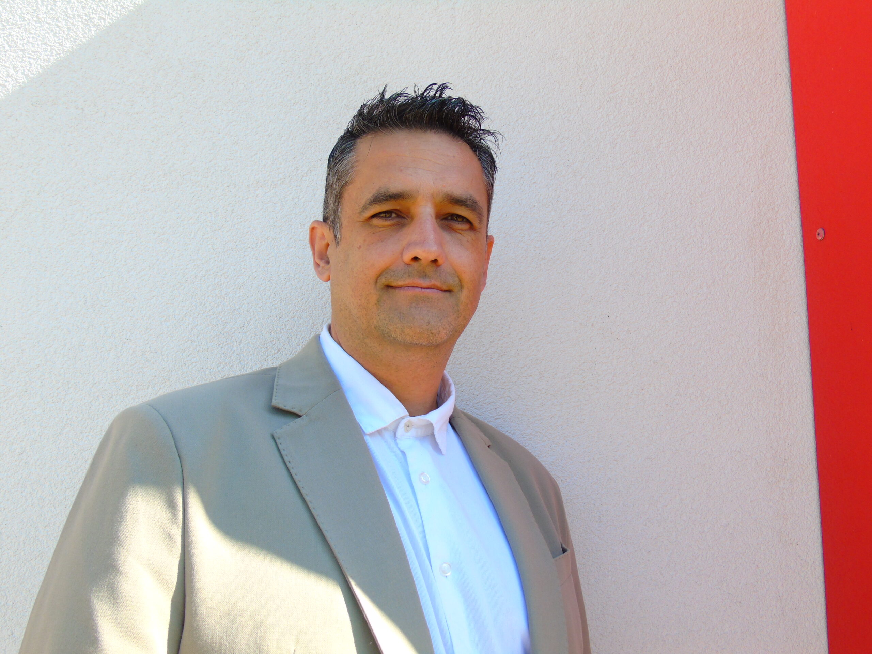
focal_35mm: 29
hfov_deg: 61.7
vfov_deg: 48.2
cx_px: 436
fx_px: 731
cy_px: 327
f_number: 3.6
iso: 80
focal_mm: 5.2
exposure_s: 1/160
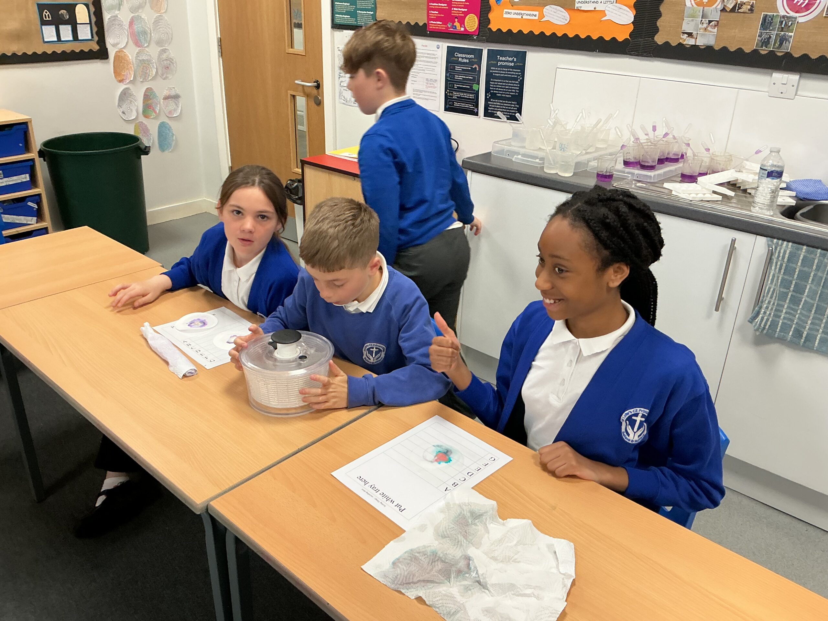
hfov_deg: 61.7
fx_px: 694
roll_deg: -3.2
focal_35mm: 29
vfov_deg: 48.2
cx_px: 414
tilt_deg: -28.0
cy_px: 310
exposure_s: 1/60
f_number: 1.8
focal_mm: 3
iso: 100
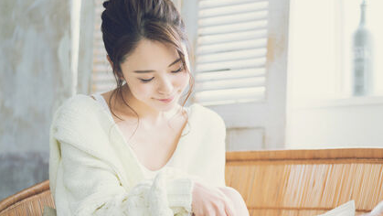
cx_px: 291
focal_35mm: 80
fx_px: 813
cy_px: 184
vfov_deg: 15.0
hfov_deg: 26.2
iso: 100
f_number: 1.4
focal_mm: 50
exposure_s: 1/200
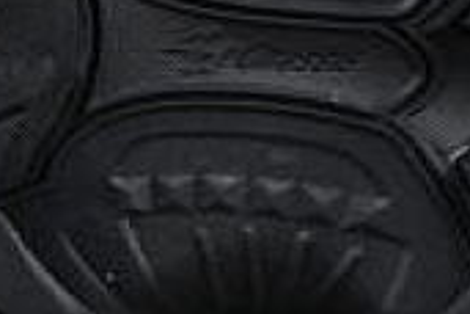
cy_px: -146
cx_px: 129
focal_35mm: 474
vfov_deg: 2.9
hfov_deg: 4.3
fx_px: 6188
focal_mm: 50
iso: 160
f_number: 6.3
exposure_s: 1/60
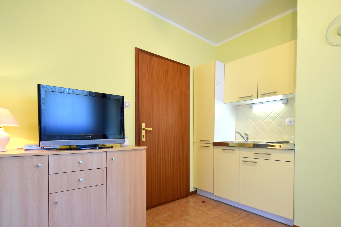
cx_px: 172
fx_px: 170
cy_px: 134
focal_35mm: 18
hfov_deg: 90.0
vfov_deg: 66.9
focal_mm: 10
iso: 400
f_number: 4
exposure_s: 1/60
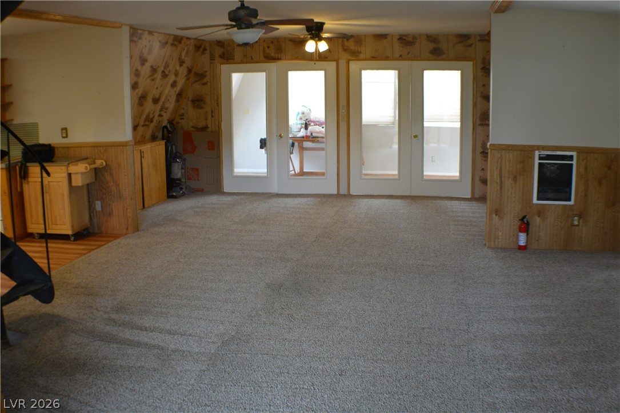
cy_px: 206
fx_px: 878
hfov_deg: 38.9
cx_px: 310
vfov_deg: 26.5
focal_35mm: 51
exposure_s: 1/40
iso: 800
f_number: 5
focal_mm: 34
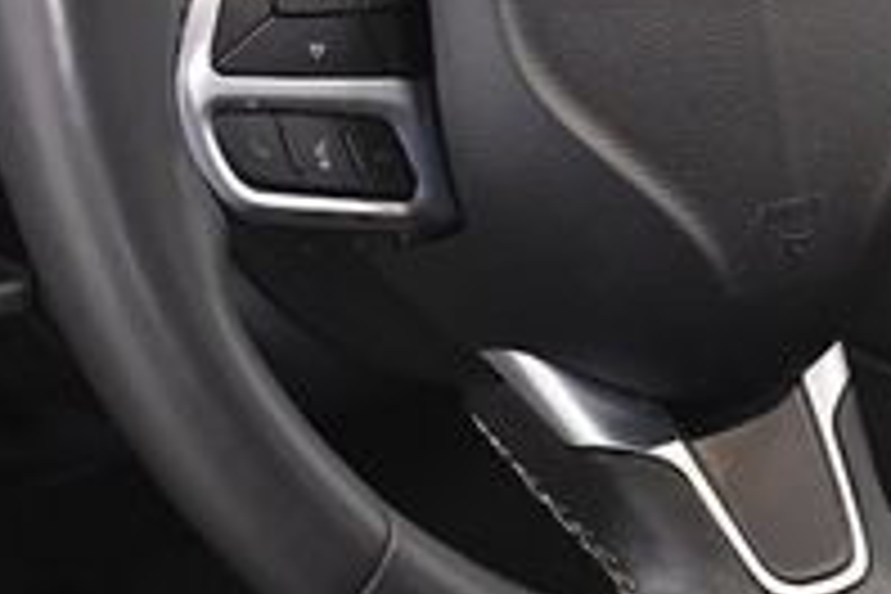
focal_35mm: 155
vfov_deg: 8.8
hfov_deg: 13.2
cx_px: 778
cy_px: 7
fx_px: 3836
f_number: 4
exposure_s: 1/160
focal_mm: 32
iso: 2500
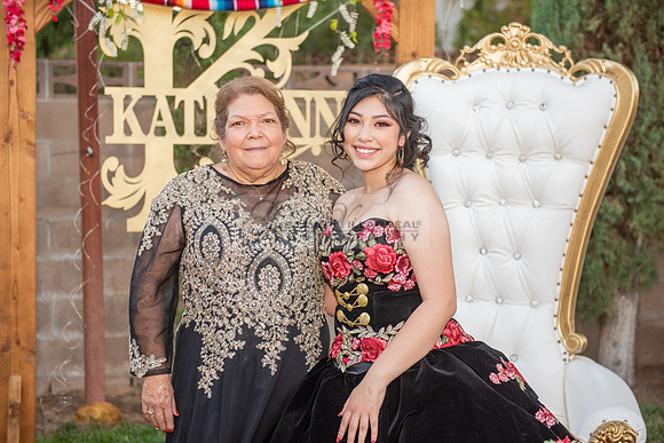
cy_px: 222
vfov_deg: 21.9
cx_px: 332
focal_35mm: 62
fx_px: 1144
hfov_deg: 32.4
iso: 400
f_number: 3.5
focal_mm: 62
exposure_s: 1/200
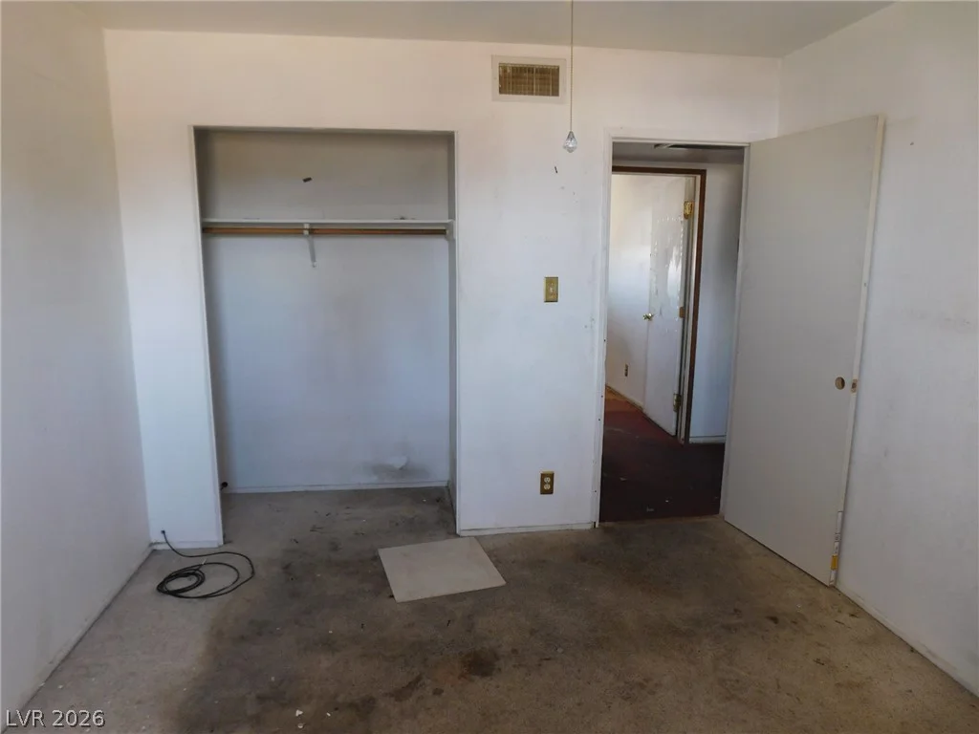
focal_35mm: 23
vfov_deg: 58.9
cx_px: 490
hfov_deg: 73.9
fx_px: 650
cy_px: 367
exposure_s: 1/30
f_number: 3
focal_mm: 4
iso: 140
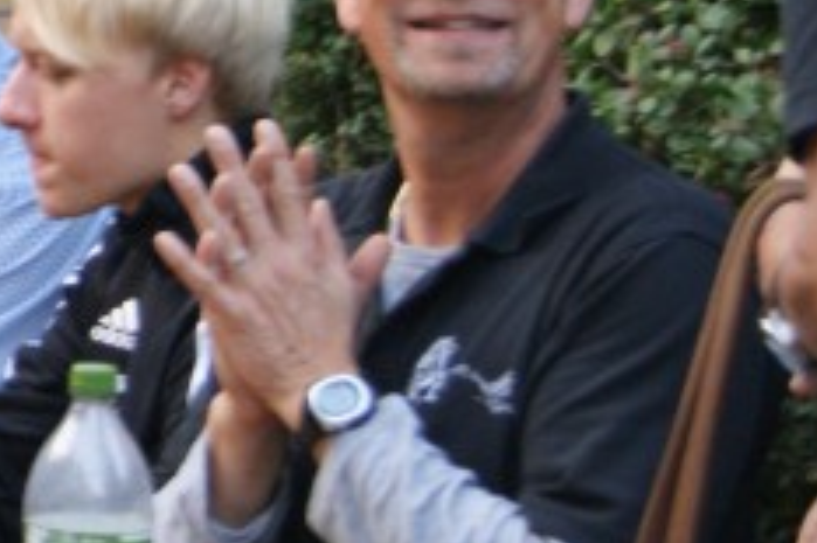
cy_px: -159
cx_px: -764
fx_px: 6740
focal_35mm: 297
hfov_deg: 6.7
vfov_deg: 4.6
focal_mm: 45
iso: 400
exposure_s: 1/60
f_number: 5.6
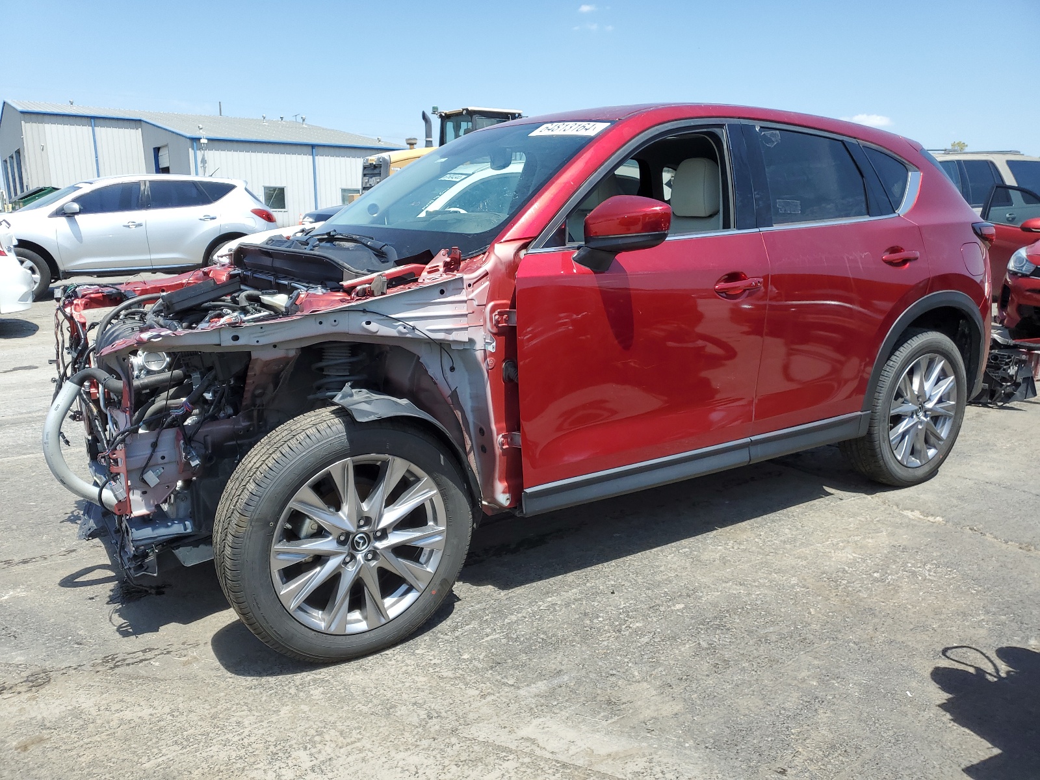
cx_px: 520
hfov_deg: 67.3
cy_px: 390
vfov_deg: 53.1
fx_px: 781
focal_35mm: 26
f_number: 1.5
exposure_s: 1/2000
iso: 50
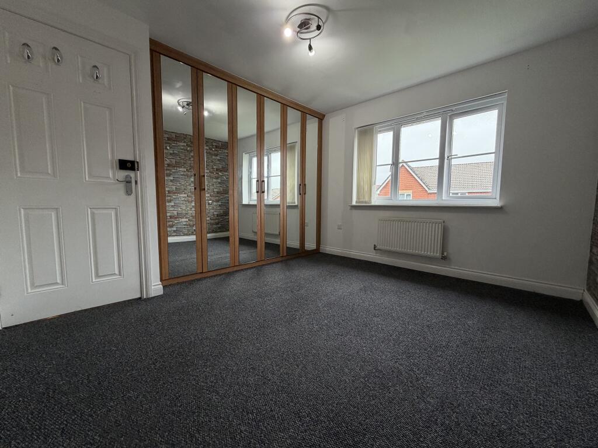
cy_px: 224
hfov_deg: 102.1
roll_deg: -0.1
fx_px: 242
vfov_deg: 85.7
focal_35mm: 14
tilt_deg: -4.1
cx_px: 299
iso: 100
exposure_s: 1/100
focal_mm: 2.22
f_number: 2.2
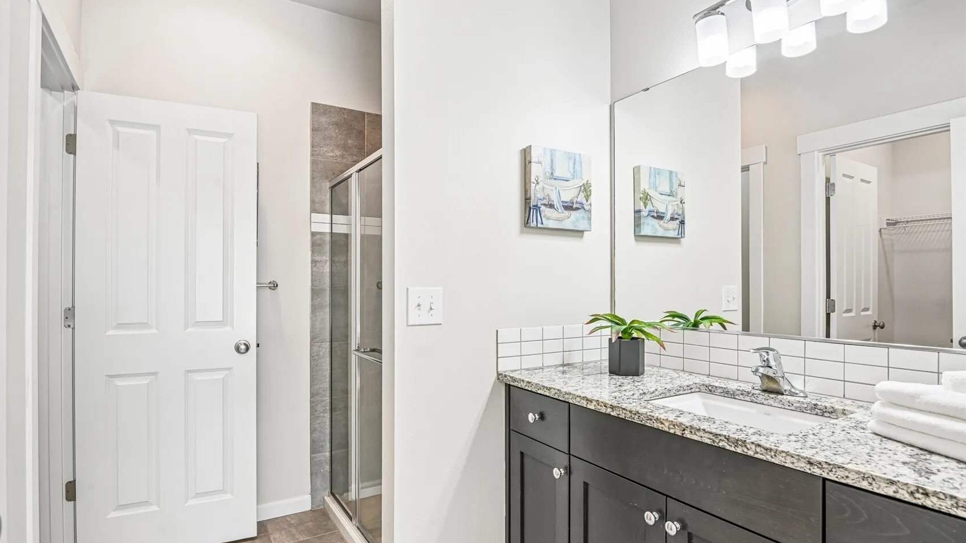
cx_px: 480
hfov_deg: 89.6
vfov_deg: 58.3
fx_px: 487
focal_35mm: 19
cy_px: 287
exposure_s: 1/25
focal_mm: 18
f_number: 8
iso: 400
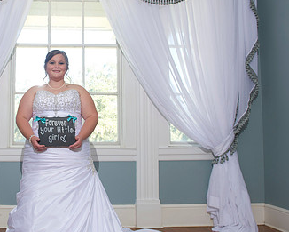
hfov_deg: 43.8
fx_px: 342
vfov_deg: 37.4
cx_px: 61
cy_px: 113
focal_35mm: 40
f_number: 5.6
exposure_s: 1/100
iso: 640
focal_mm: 24
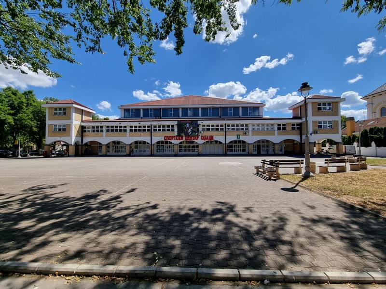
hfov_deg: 106.2
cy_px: 144
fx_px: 145
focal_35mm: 13
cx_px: 193
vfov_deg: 89.9
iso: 50
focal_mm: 2.2
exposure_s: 1/1424
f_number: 2.2
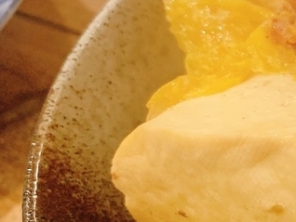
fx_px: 839
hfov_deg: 17.5
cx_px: 477
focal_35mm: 98
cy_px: 154
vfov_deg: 15.1
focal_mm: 4.25
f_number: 1.8
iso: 250
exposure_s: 1/50
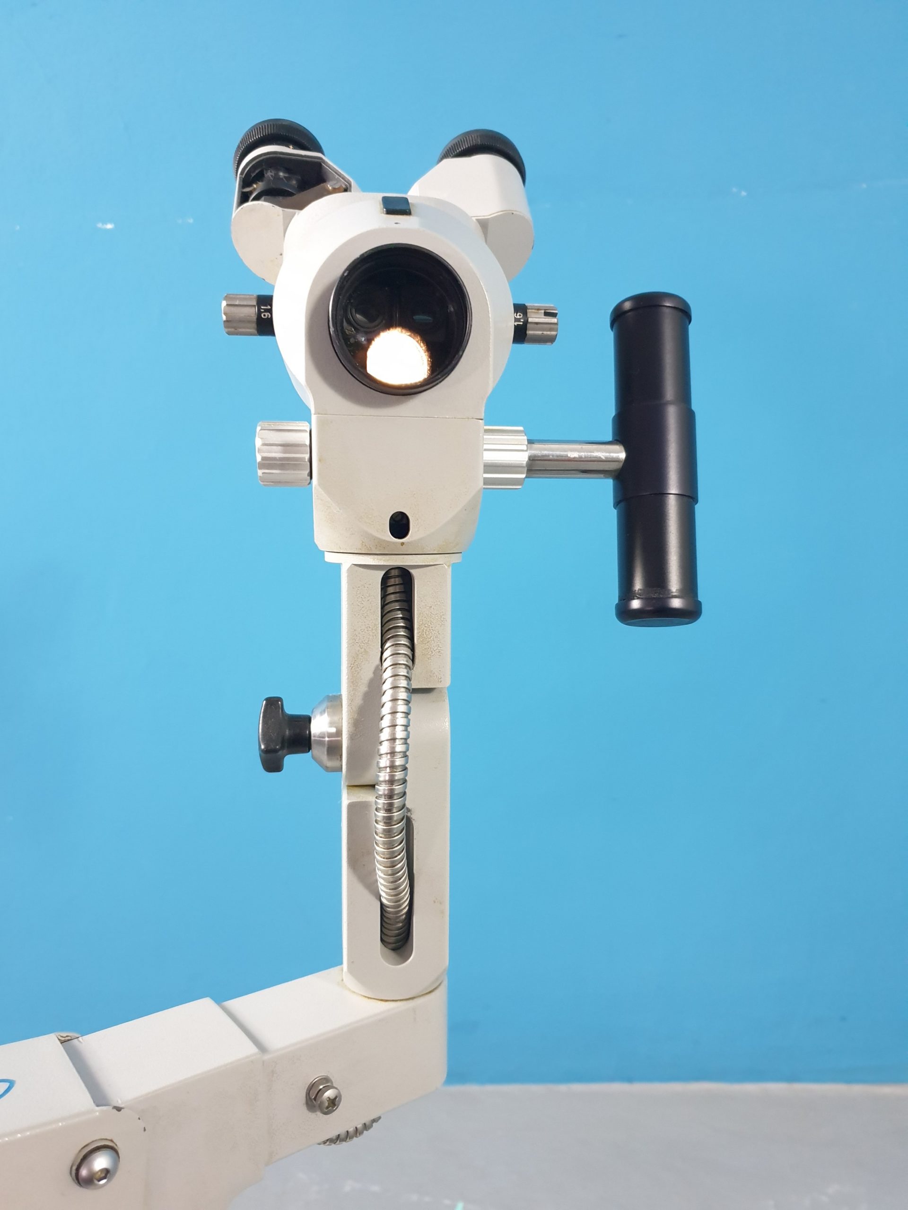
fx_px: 909
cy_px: 605
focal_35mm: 26
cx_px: 454
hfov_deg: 53.1
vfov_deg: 67.3
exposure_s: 1/50
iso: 400
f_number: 1.5
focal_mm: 4.3
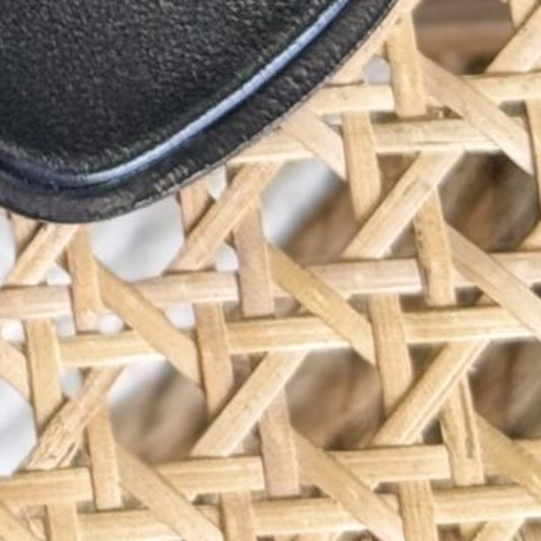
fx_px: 5393
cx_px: -805
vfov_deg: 5.4
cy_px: -1102
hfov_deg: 5.5
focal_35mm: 305
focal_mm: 6.76
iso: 100
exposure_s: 1/66
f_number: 1.78
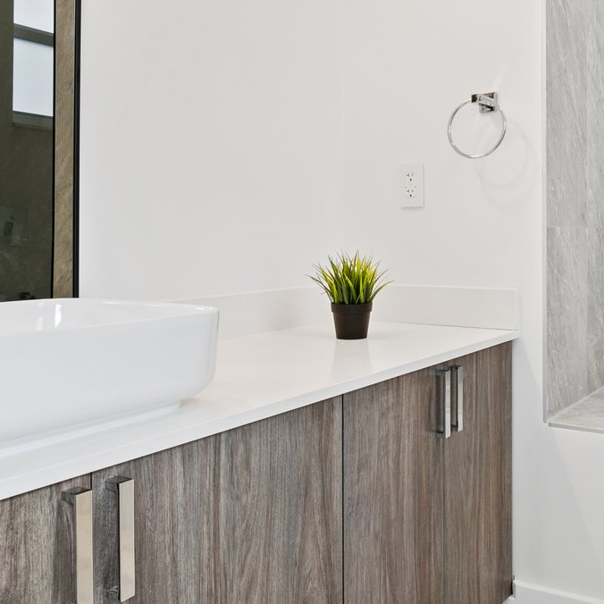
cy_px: 233
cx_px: 446
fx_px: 711
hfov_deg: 44.6
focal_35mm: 36
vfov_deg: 45.7
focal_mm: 14
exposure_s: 1/1.67
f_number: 8
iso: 200
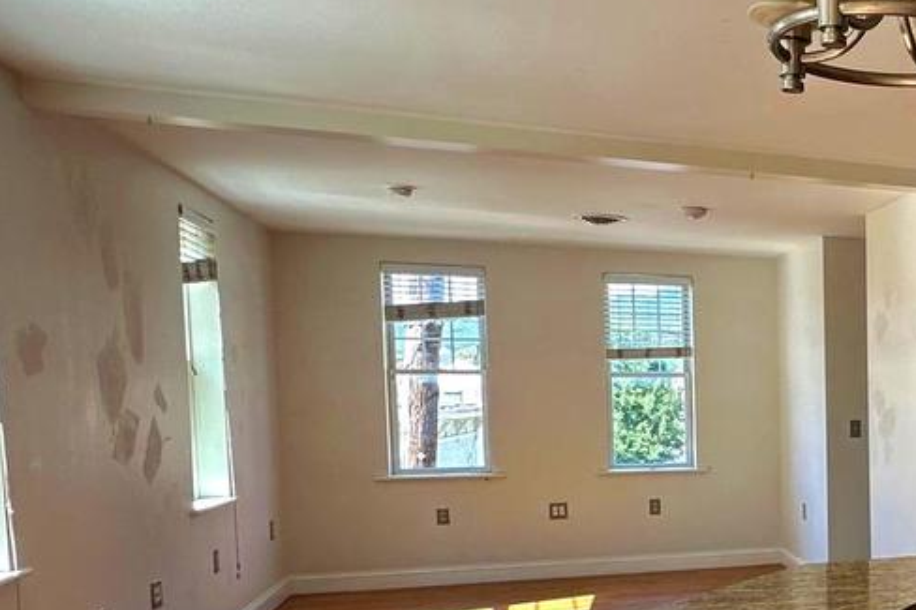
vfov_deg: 30.5
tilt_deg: -4.7
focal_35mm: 43
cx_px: 1047
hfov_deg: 36.9
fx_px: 1094
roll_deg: +0.4
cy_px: 473
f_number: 2.2
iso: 64
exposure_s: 1/99
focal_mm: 2.22
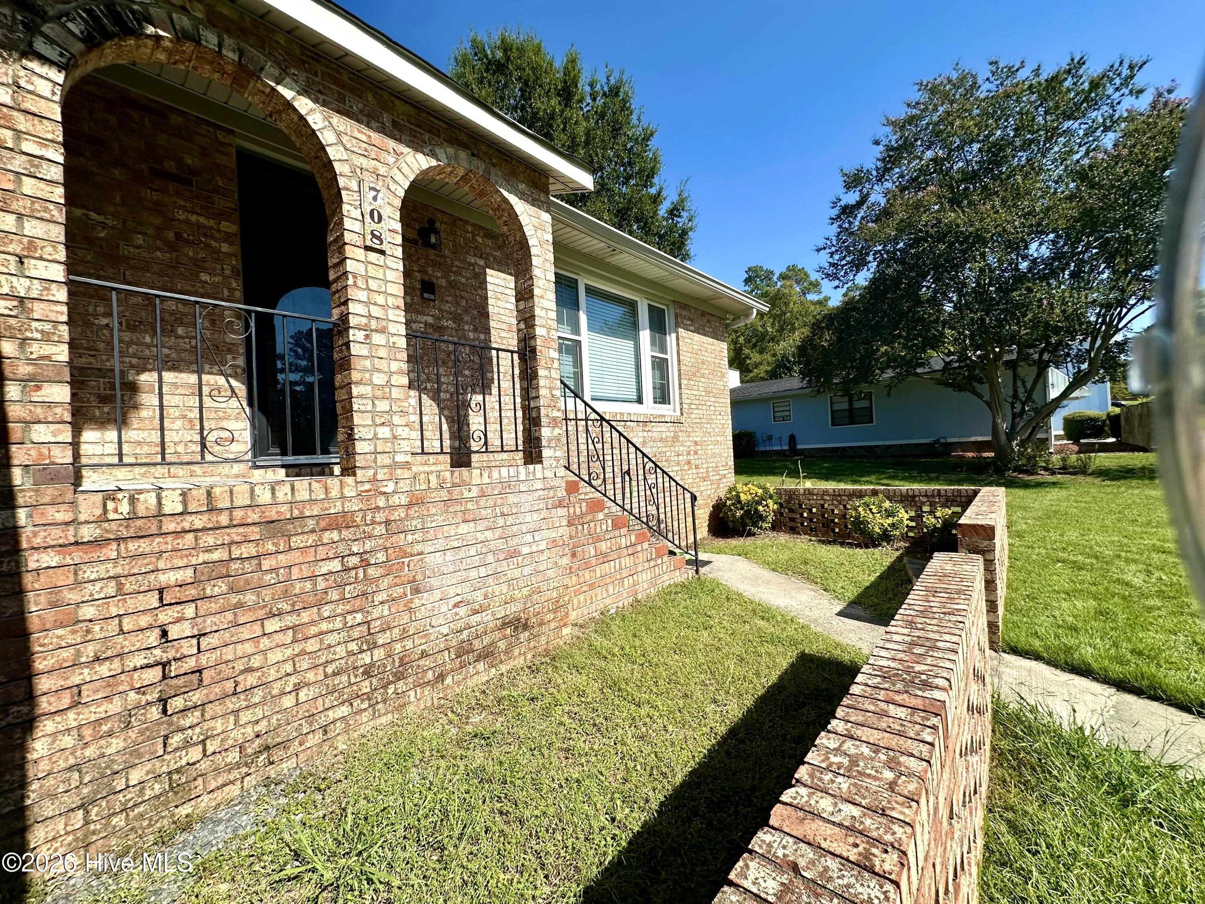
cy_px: 452
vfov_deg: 85.7
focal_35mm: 14
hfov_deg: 102.1
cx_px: 602
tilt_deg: +1.6
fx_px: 487
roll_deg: +2.6
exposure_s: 1/2747
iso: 50
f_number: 2.2
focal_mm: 2.22
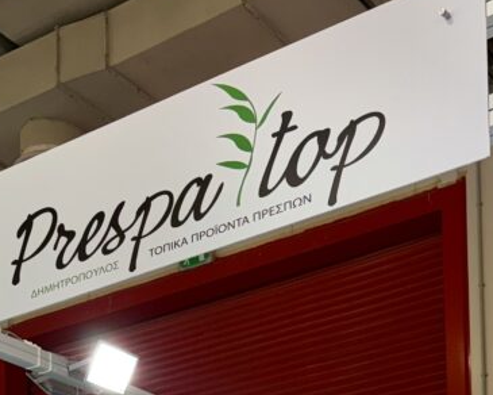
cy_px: 716
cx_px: 353
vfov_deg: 16.8
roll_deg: +1.3
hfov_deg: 25.2
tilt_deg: +2.1
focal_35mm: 75
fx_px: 1094
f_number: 1.6
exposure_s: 1/122
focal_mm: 5.96
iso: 32
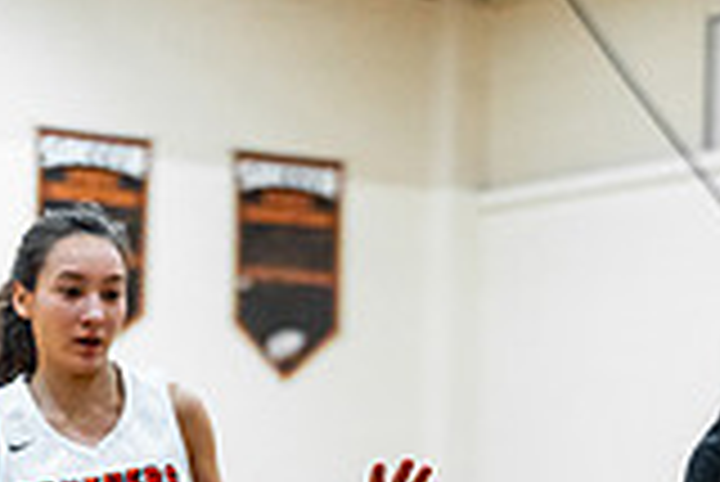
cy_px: 1000
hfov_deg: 10.4
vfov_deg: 6.7
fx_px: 3943
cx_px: 540
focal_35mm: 197
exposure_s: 1/1250
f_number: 2.8
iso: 2000
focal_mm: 70
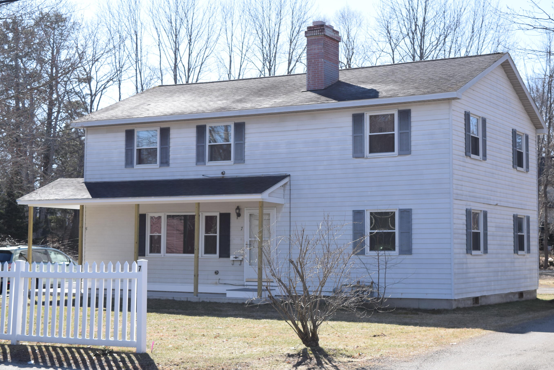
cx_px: 290
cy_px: 177
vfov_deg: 21.6
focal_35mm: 63
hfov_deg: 31.9
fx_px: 970
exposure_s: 1/320
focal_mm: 38
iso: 200
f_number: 9
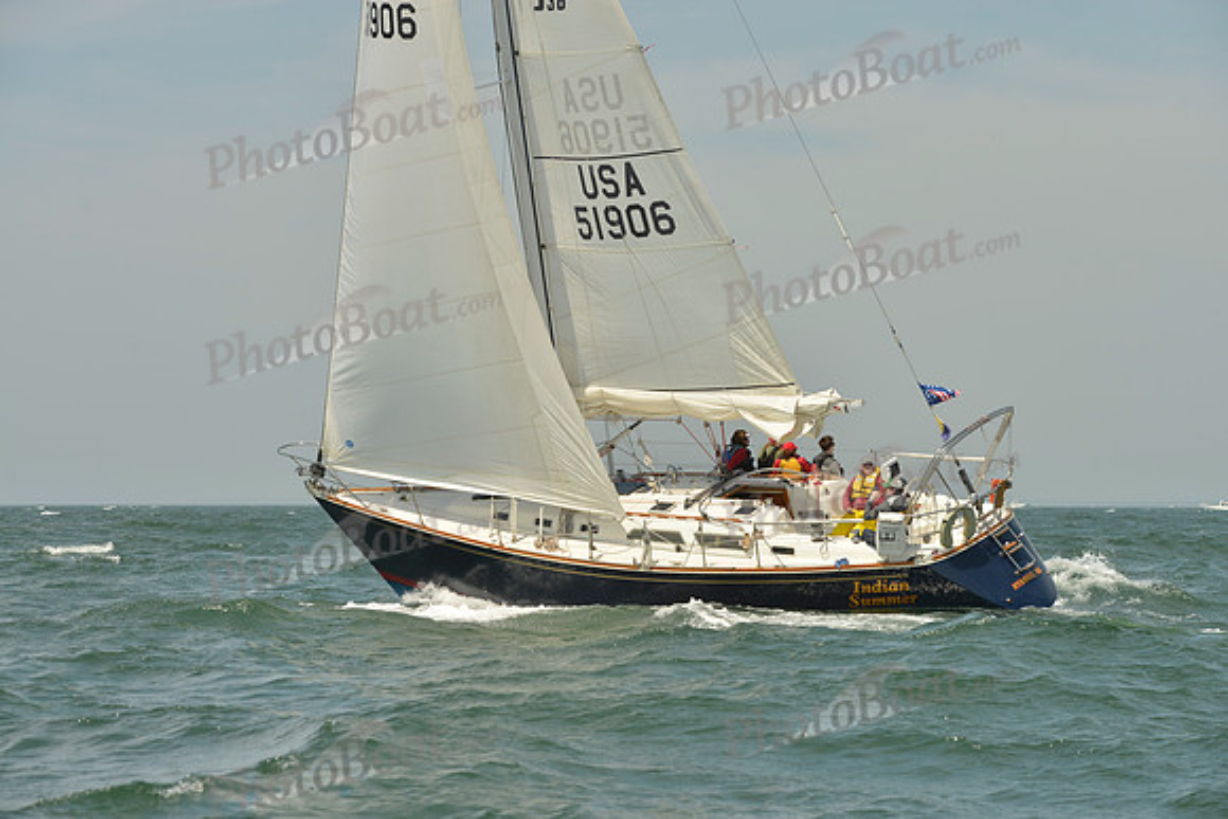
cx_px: 614
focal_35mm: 100
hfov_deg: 20.4
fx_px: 3412
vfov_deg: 13.7
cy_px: 410
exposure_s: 1/1250
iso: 200
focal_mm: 100
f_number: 7.1
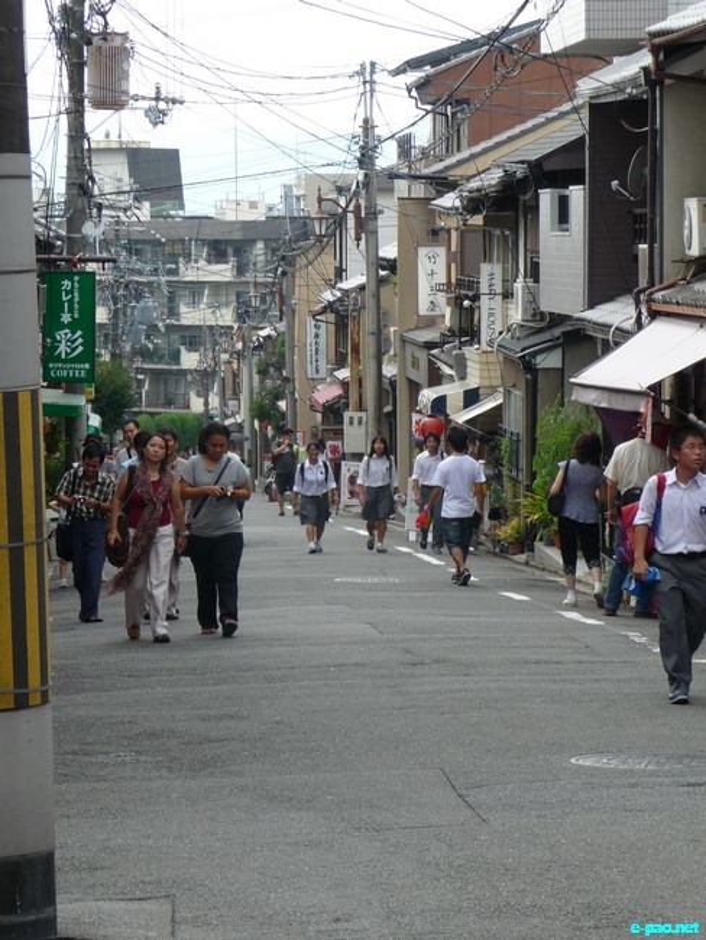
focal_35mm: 140
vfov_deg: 14.1
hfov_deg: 10.6
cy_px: 470
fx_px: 3805
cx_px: 353
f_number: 4.7
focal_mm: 17.5
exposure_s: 1/125
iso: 100
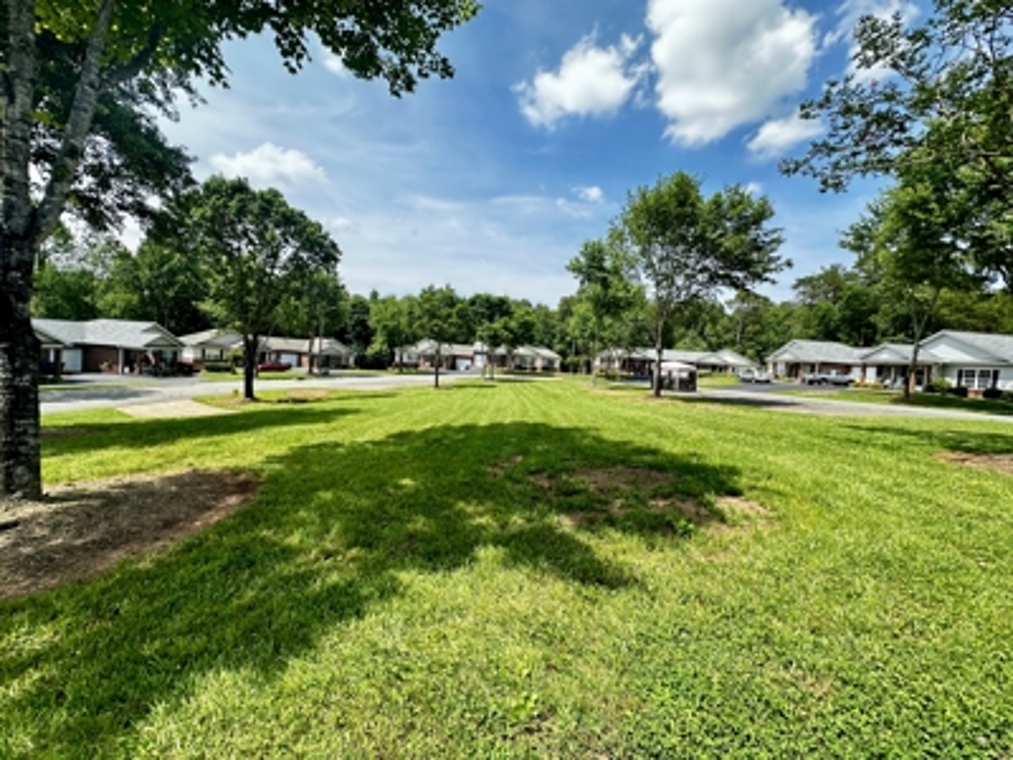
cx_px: 506
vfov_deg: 85.7
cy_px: 380
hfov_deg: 102.1
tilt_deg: -3.8
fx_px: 410
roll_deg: -5.3
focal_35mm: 14
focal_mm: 2.22
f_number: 2.2
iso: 40
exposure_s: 1/567
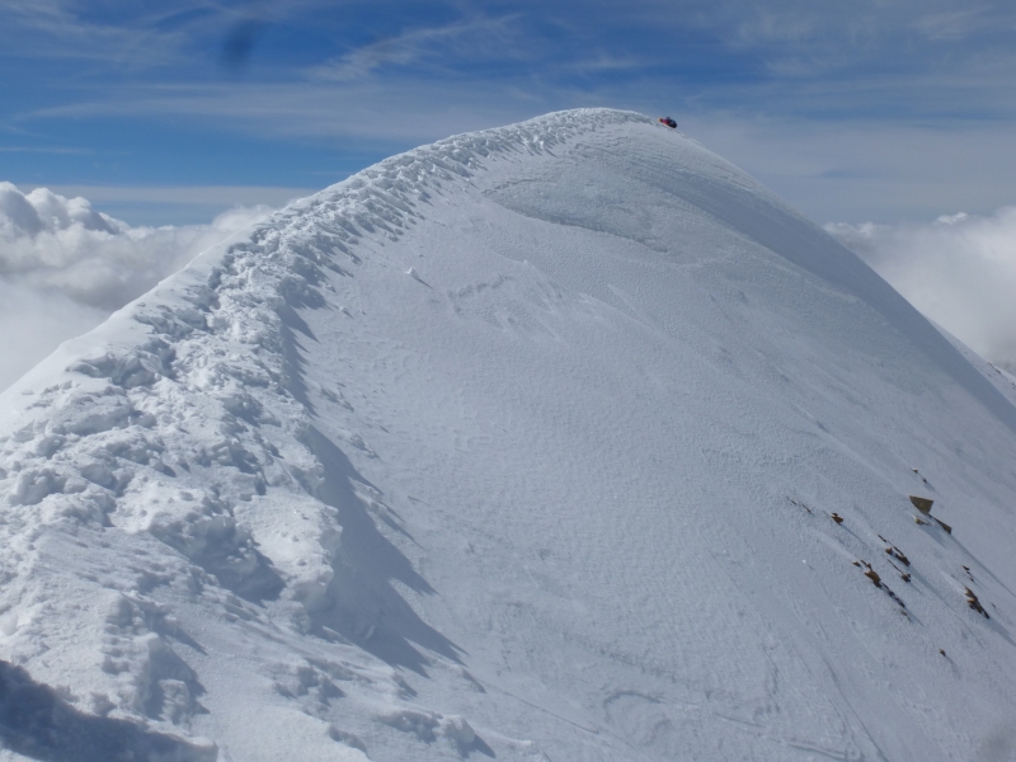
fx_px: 881
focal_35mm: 30
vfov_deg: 46.8
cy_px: 381
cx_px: 508
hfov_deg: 60.0
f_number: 5.6
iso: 100
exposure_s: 1/1600
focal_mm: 5.4
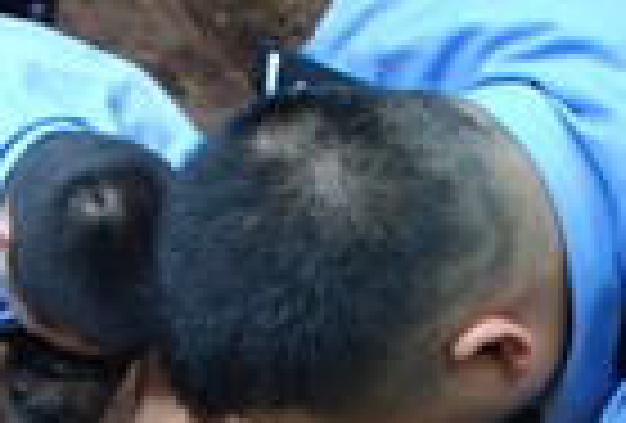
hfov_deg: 20.9
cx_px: 216
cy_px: 648
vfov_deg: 13.4
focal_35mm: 97
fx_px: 1694
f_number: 3.5
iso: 200
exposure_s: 1/50
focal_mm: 18
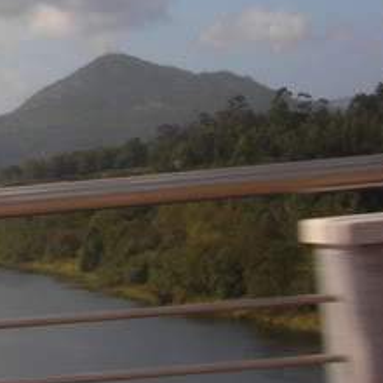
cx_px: -399
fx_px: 1953
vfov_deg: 11.1
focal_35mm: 156
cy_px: 12
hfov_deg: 10.3
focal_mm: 6.3
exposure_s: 1/262
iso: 50
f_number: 6.4
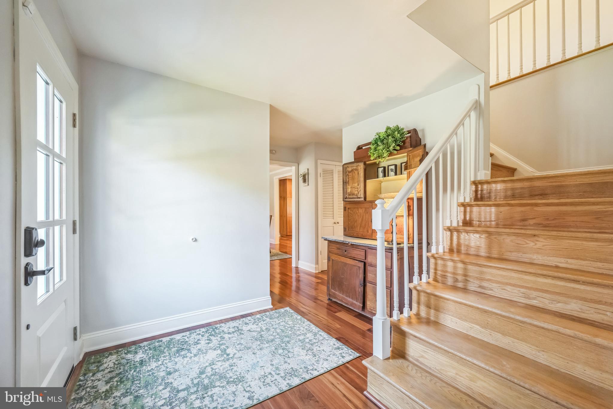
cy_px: 204
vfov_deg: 81.2
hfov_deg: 104.3
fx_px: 238
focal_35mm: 14
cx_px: 306
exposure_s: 1/15
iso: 640
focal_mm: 14
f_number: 8
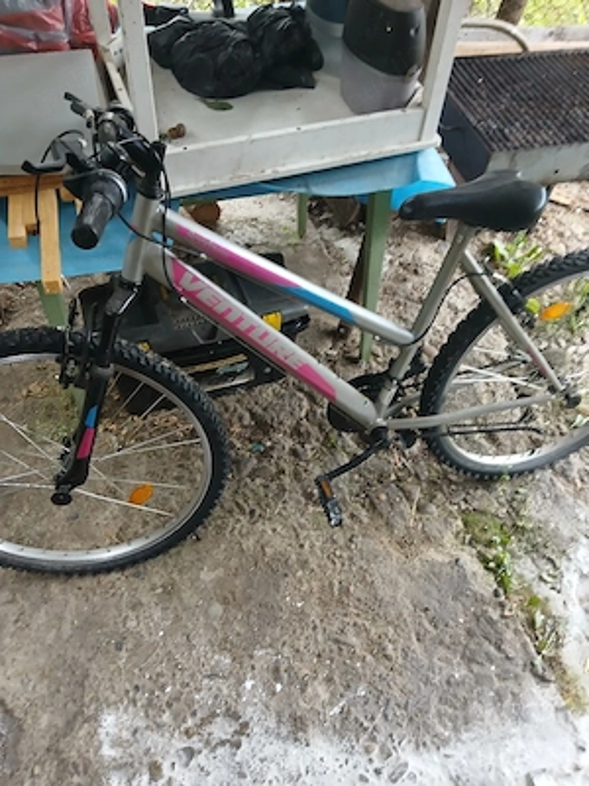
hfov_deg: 53.1
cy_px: 393
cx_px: 294
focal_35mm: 26
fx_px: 590
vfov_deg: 67.3
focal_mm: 3.98
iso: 250
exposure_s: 1/33.3
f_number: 1.8
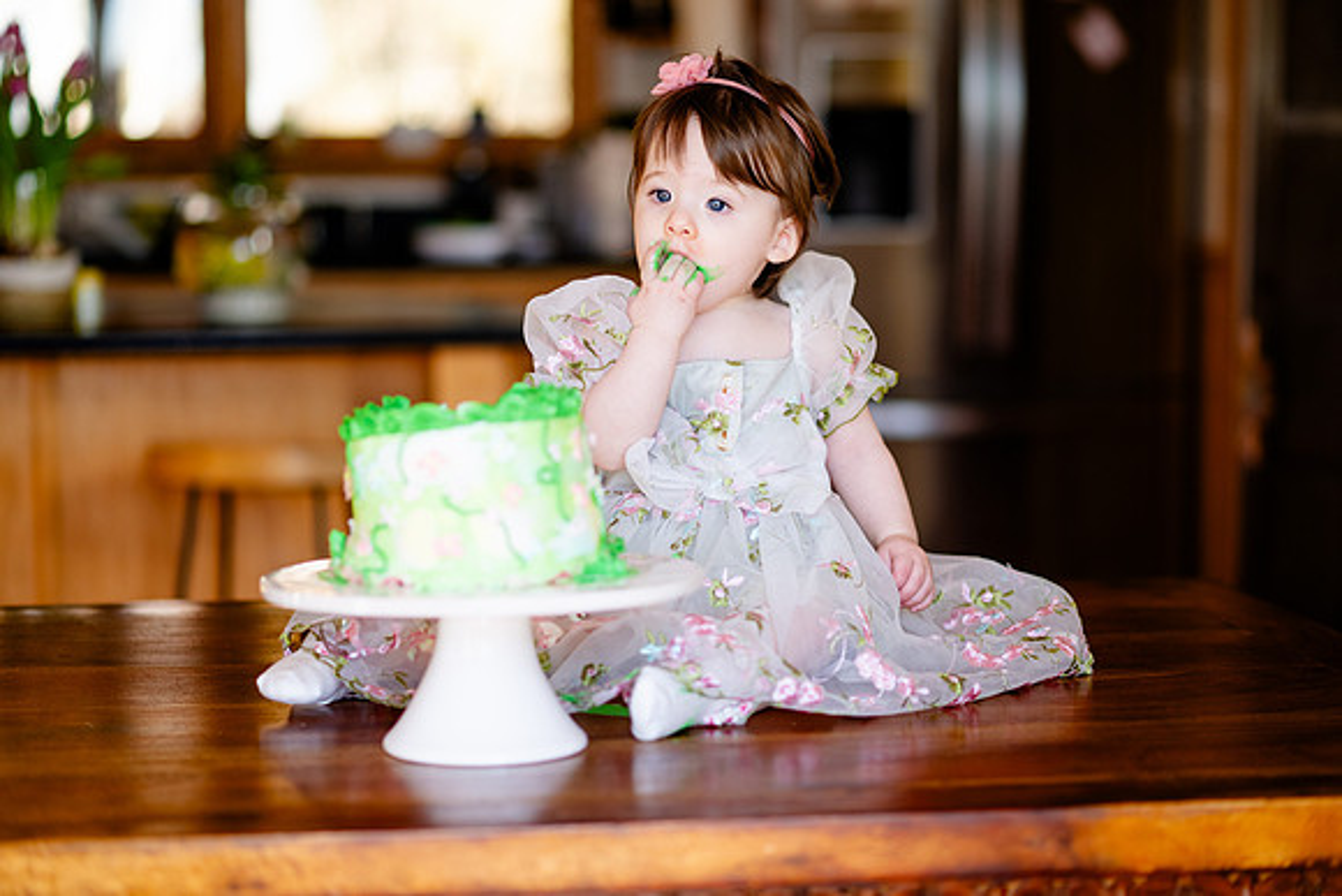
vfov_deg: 16.1
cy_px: 448
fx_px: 3169
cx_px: 671
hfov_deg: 23.9
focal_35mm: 85
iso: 250
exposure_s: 1/500
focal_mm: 85
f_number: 2.2
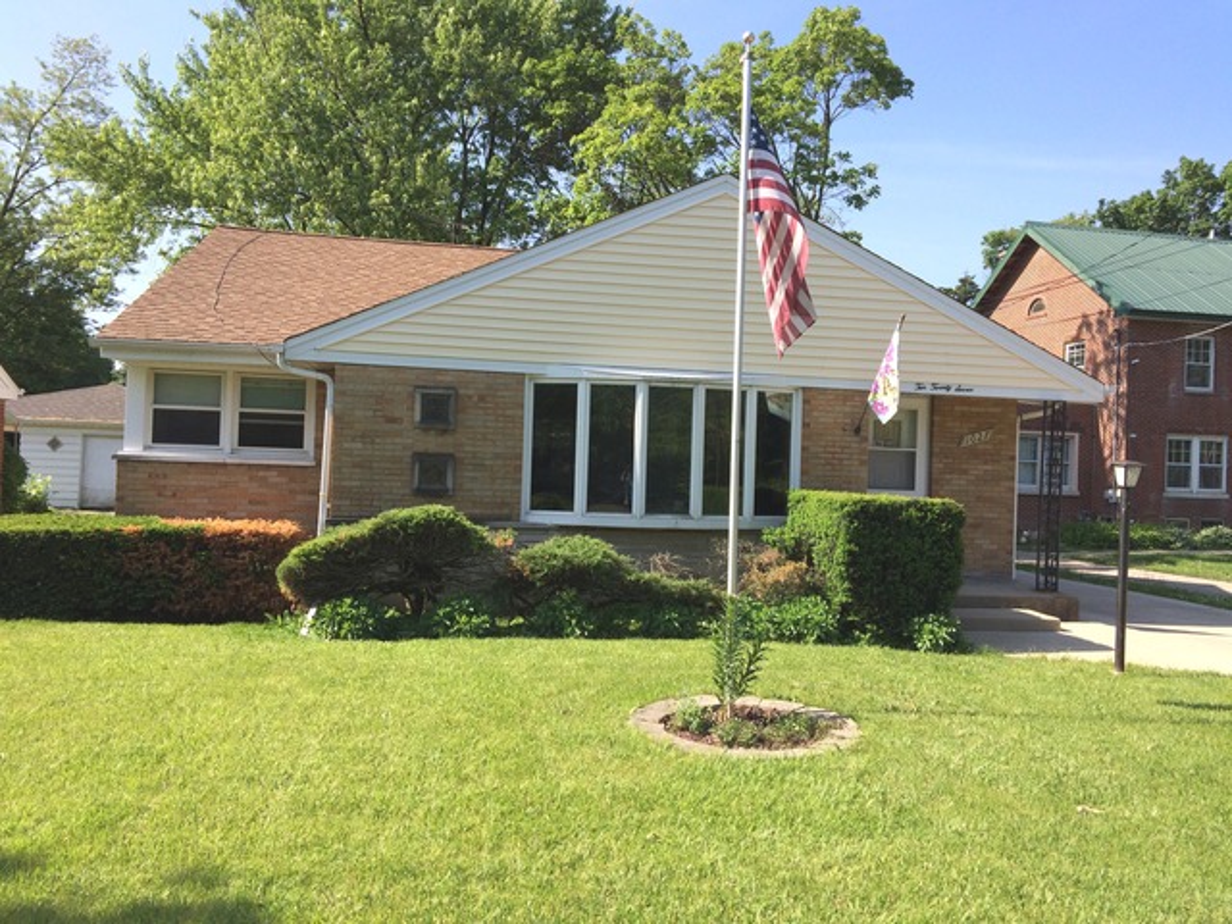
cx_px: 616
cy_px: 462
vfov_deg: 48.2
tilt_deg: +0.3
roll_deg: -1.5
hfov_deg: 61.7
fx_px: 1032
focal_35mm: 29
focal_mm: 4.15
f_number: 2.2
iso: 32
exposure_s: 1/1244
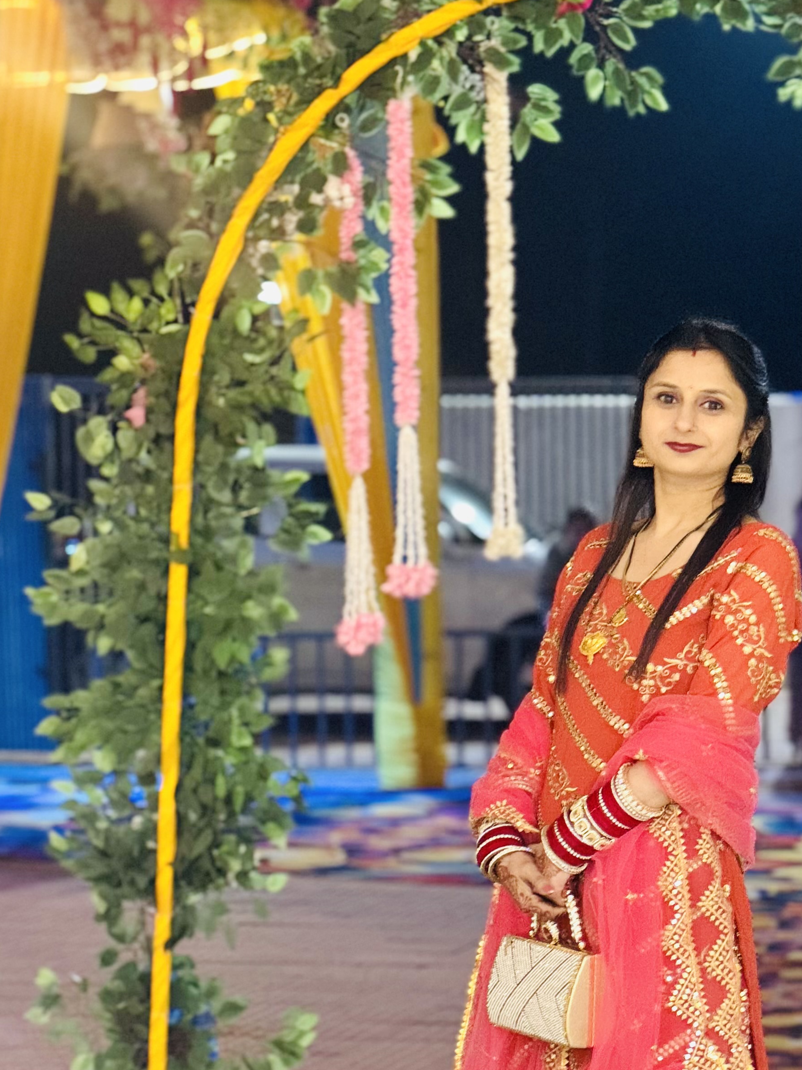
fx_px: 4047
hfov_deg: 11.3
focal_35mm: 131
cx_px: 666
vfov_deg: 15.0
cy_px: 812
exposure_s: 1/33
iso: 400
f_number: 2.8
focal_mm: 9
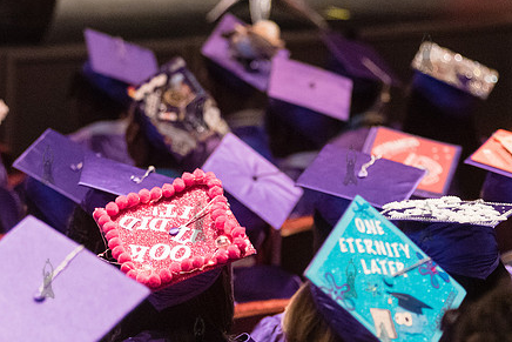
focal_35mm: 228
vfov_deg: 6.0
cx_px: 210
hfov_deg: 9.0
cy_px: 209
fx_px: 3244
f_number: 2.8
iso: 4000
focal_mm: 112
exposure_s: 1/320
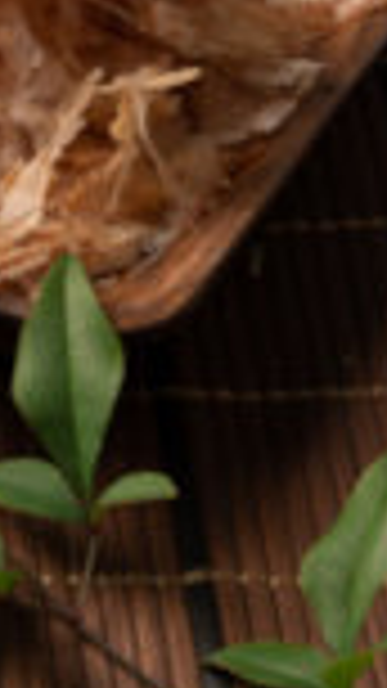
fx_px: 4709
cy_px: 274
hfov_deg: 4.6
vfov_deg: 8.4
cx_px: -594
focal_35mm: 258
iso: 200
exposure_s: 1/125
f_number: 13
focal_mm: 56
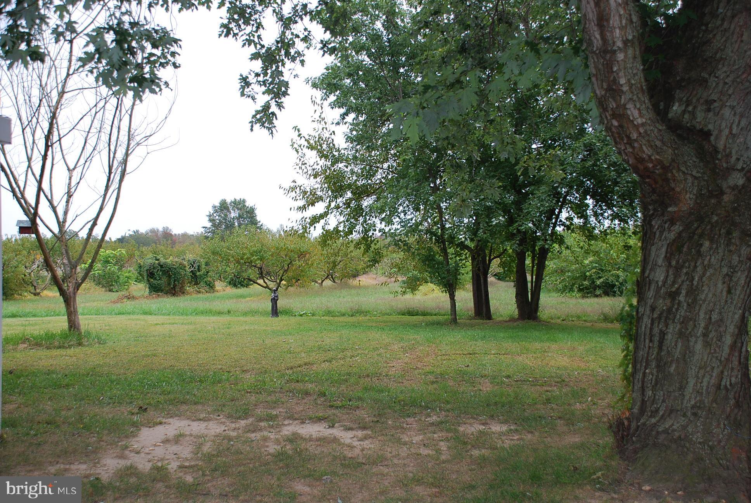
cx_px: 376
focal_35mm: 46
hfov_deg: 42.3
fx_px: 971
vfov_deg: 29.0
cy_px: 252
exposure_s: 1/125
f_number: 4.2
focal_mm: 31
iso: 125
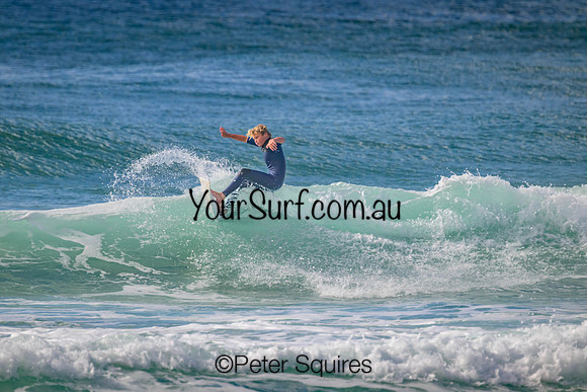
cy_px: 196
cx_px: 294
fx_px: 13047
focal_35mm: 800
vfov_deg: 1.7
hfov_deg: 2.6
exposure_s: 1/2000
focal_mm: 800
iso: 1000
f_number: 11
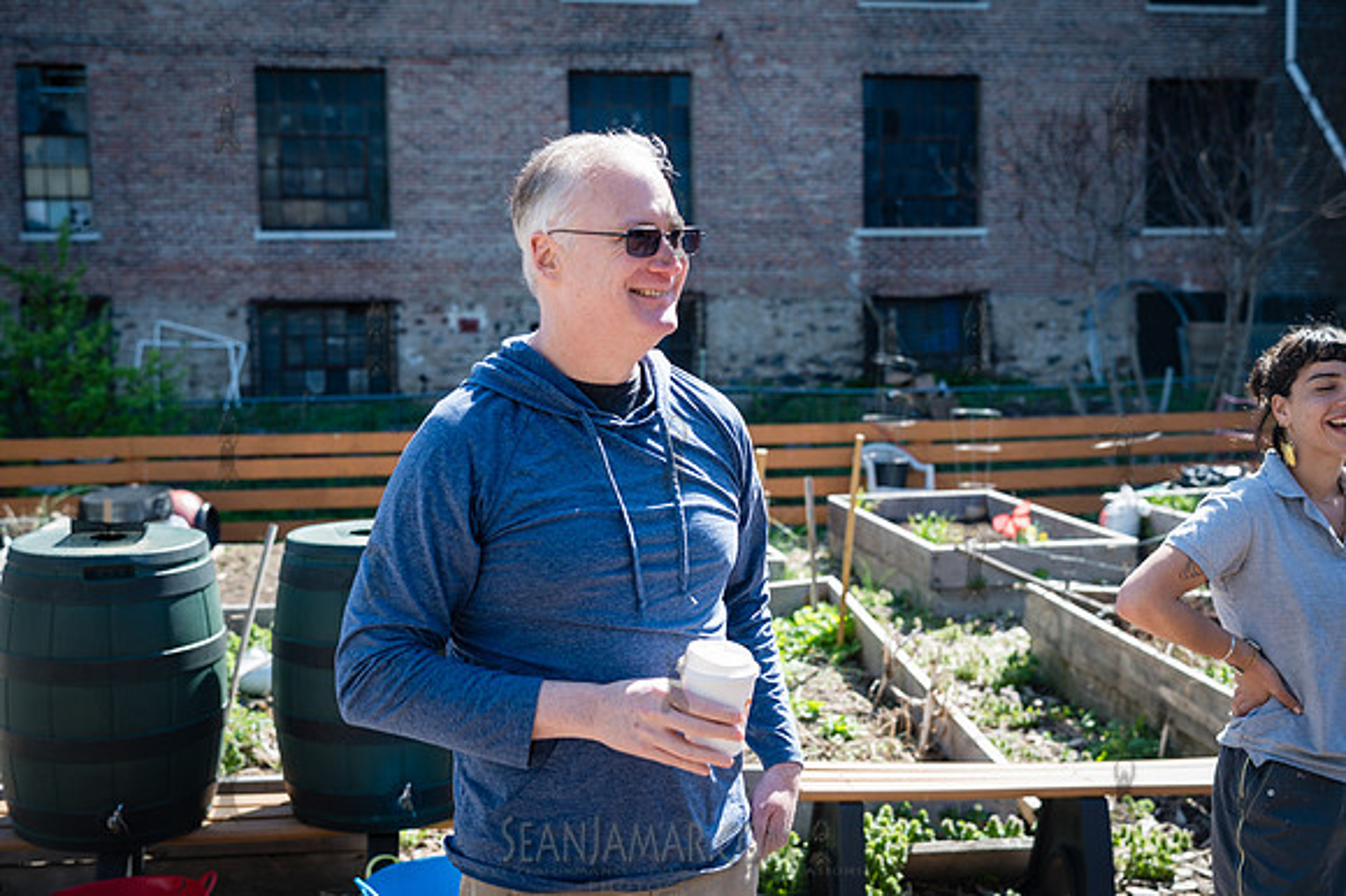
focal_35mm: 41
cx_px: 673
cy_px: 448
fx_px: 1532
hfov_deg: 47.4
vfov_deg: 32.6
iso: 100
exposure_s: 1/250
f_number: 3.5
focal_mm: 41
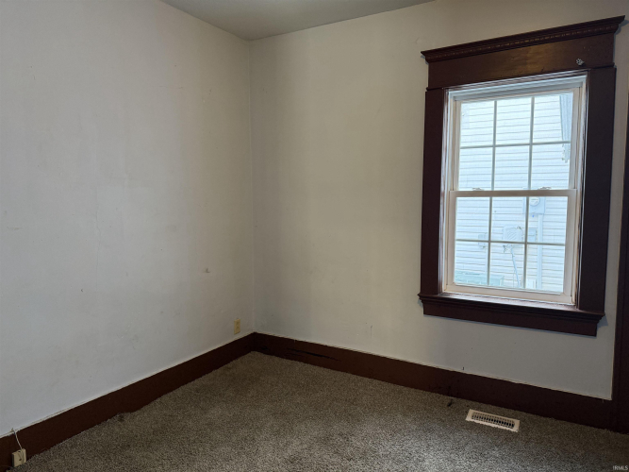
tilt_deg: -5.8
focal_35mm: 24
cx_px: 314
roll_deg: -0.3
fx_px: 436
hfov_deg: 71.6
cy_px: 236
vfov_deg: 56.8
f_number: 1.78
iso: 200
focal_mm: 6.76
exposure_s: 1/60
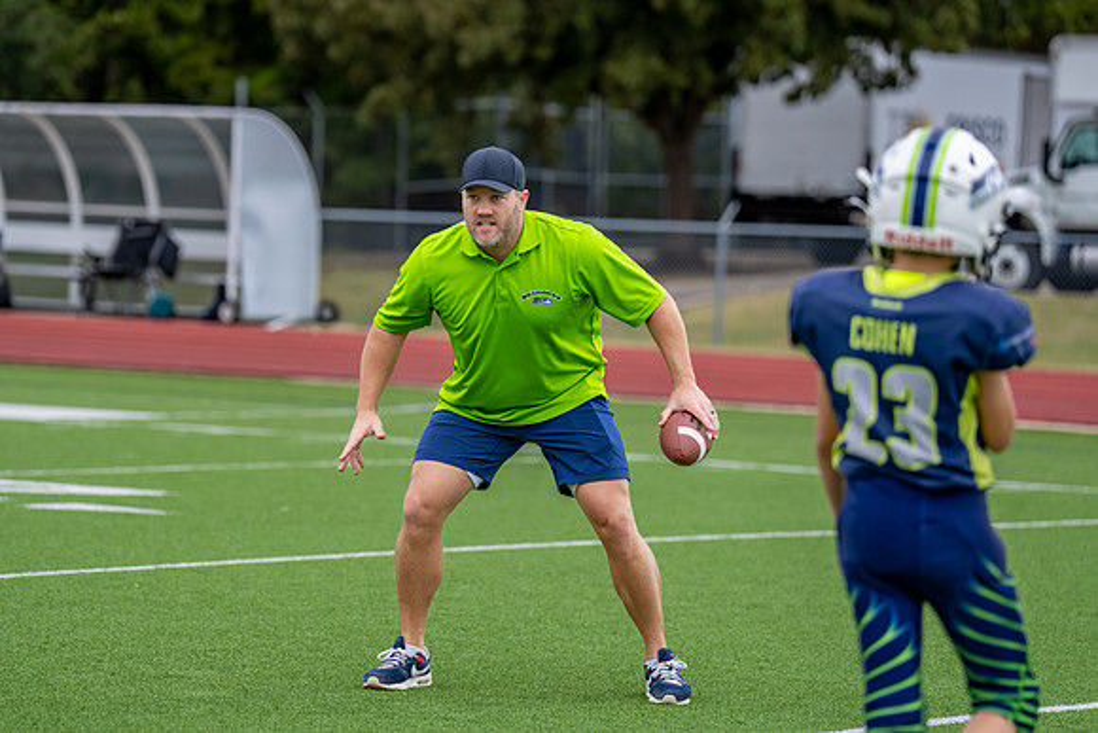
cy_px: 318
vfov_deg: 8.1
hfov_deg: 12.2
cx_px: 453
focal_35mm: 169
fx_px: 5142
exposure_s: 1/2500
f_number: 2.8
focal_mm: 140
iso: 320
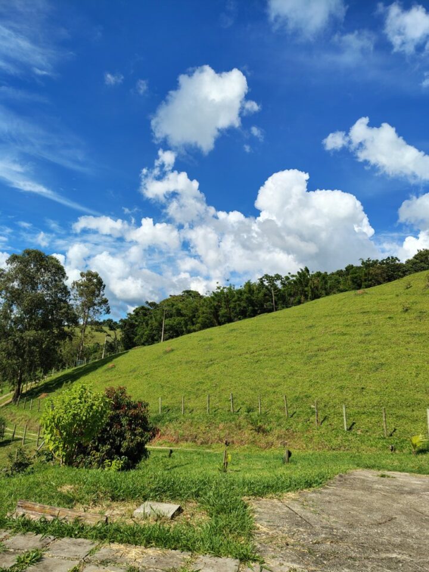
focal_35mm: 24
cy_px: 286
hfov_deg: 56.8
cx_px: 214
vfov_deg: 71.6
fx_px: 397
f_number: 1.8
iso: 100
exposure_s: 1/2261
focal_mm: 5.56
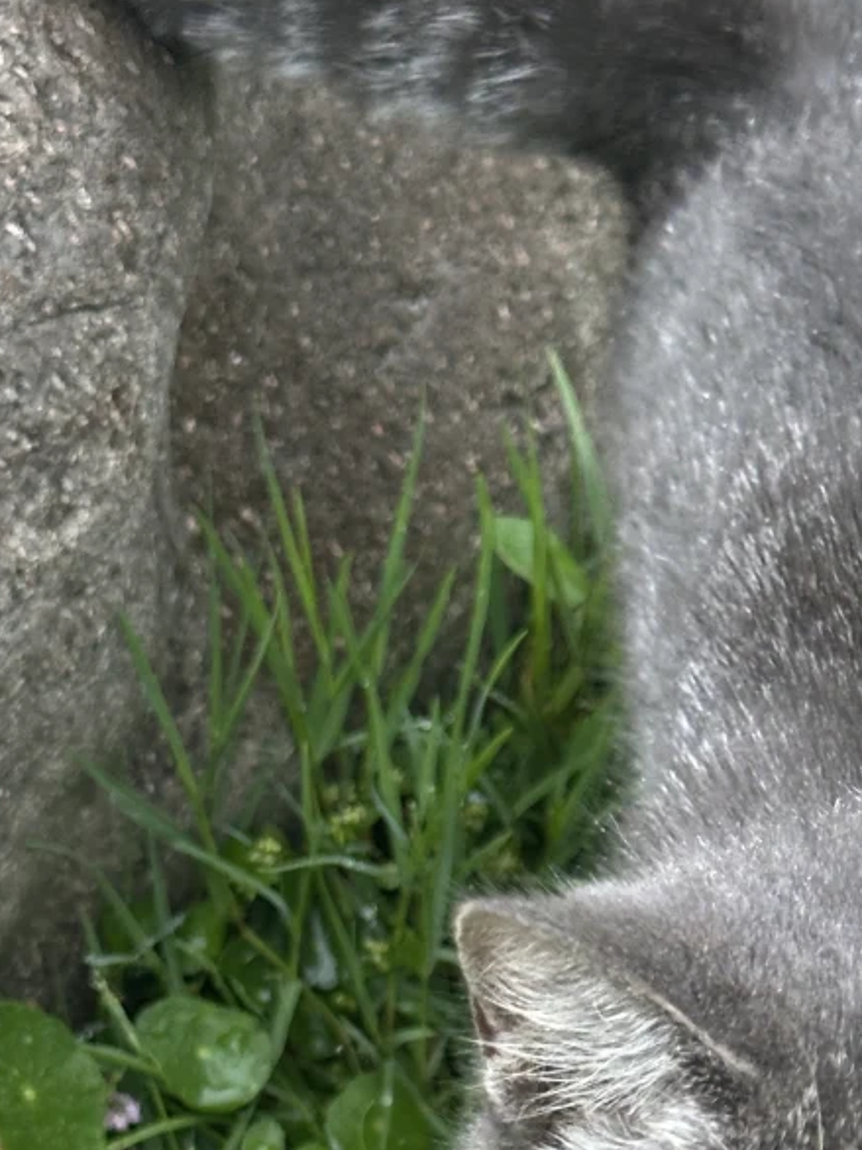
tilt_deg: -49.0
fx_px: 3921
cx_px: 803
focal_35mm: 118
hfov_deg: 12.4
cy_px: 1201
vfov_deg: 16.3
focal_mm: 6.86
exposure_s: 1/511
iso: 64
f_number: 1.78
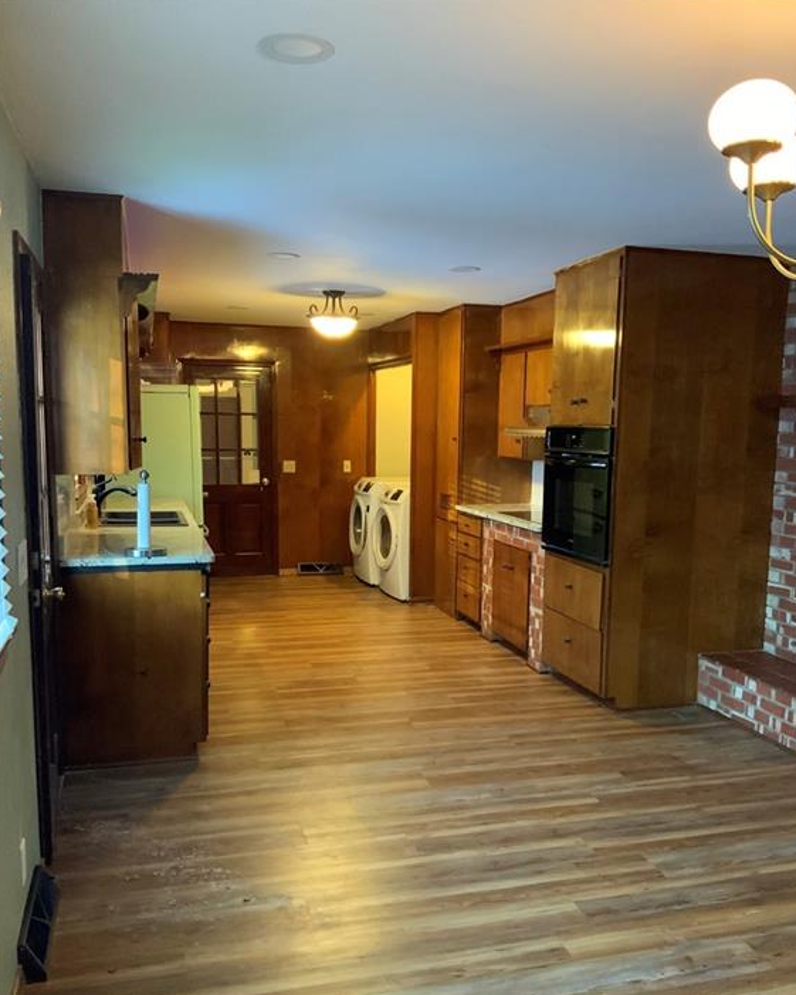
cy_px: 538
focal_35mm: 31
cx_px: 403
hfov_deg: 47.1
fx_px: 913
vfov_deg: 57.1
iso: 250
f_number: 1.8
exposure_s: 1/40
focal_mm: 3
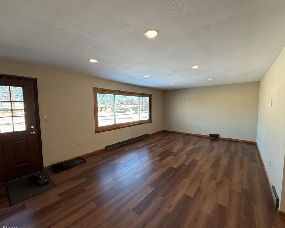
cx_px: 142
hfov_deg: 96.8
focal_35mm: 15
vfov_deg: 84.0
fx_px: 126
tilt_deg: -4.6
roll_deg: +0.7
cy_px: 116
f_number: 2.2
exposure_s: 1/120
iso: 125
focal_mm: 2.22
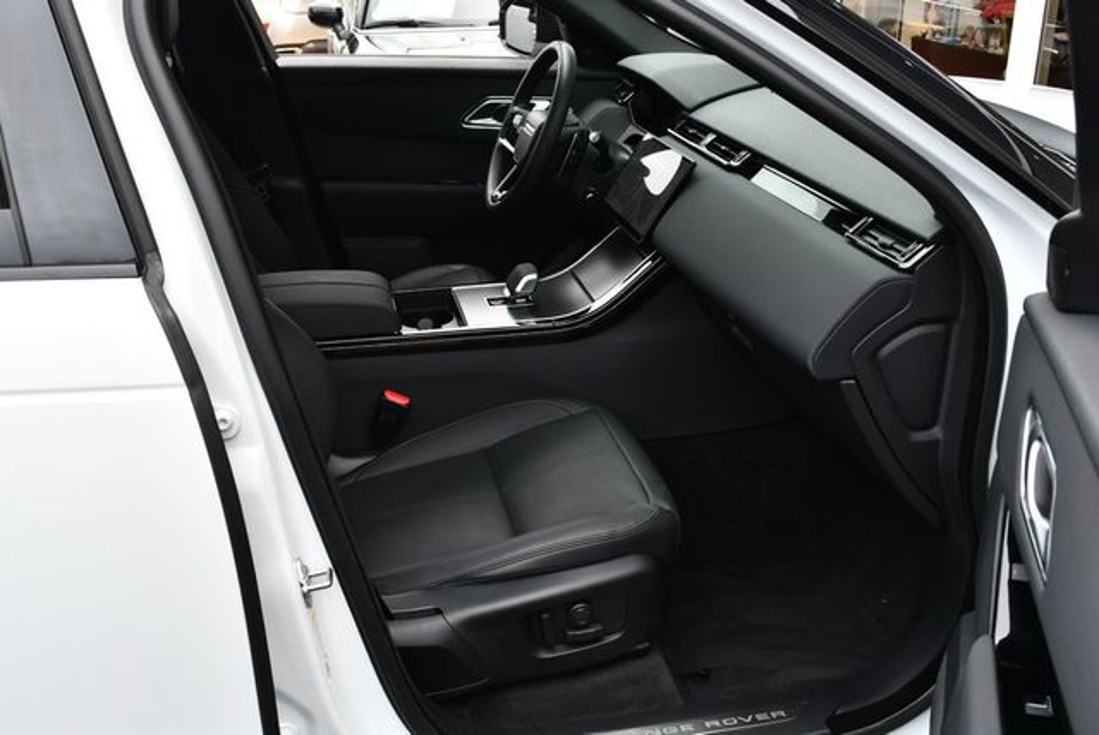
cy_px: 368
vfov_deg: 36.9
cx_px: 550
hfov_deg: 53.1
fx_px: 1100
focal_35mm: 36
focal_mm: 18
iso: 200
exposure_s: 1/250
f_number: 5.6
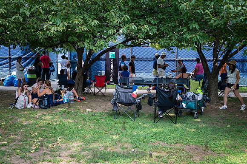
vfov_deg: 30.0
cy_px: 96
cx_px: 105
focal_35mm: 45
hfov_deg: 43.9
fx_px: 306
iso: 500
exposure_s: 1/400
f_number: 4
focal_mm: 35
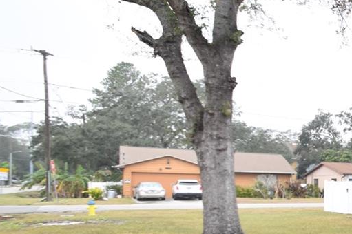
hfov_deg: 27.4
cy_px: 184
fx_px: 459
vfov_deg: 28.1
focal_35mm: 47
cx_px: 539
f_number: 5.6
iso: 400
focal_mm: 10
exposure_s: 1/125
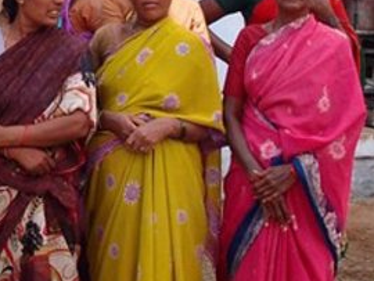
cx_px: -61
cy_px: 29
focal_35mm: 109
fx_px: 1179
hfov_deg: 17.3
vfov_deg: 13.5
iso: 100
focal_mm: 6.48
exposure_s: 1/500
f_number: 2.8
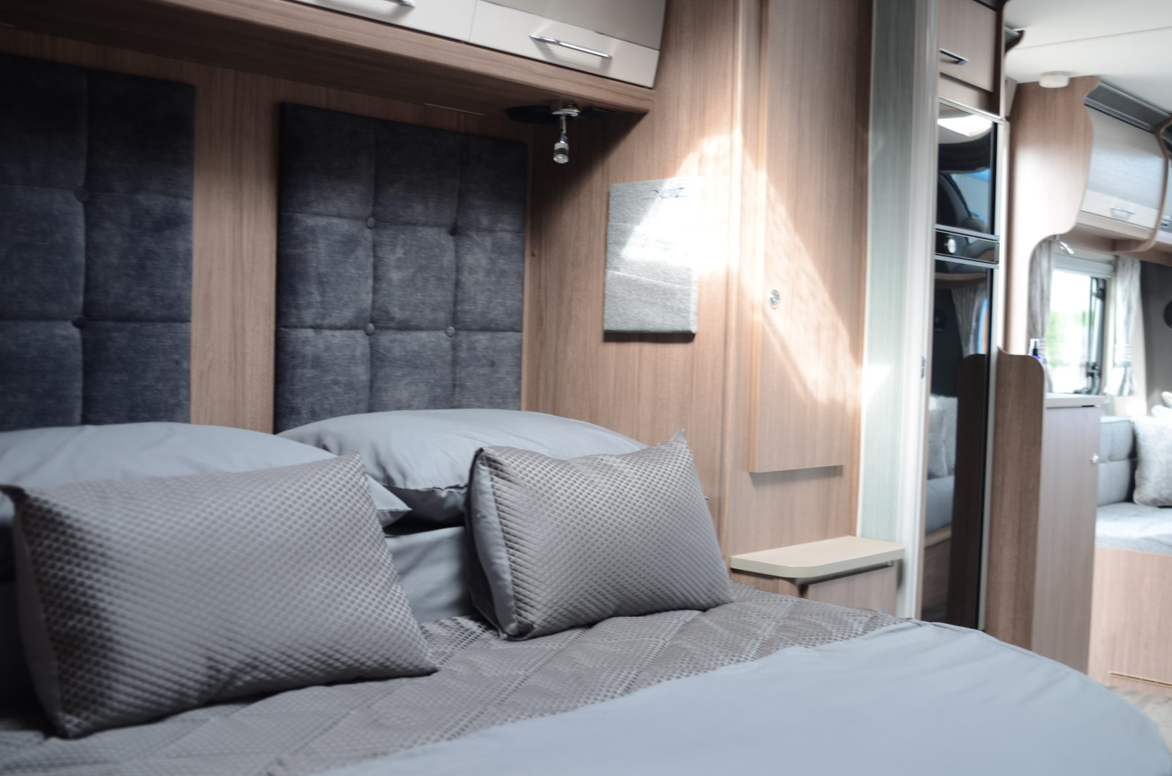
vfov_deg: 36.7
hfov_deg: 53.2
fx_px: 1169
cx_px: 586
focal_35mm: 36
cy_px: 388
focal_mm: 24
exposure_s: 1/13
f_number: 2.8
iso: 100
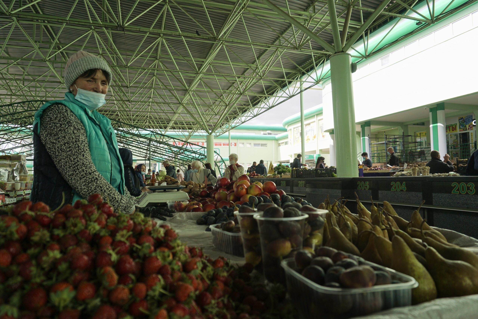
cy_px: 160
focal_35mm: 24
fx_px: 319
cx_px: 239
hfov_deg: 73.7
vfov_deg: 53.1
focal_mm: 16
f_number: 5
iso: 125
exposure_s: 1/160
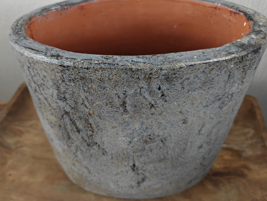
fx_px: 224
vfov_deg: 47.8
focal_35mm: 29
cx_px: 122
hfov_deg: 61.6
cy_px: 77
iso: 1250
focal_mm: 6.06
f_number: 1.6
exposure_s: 1/60
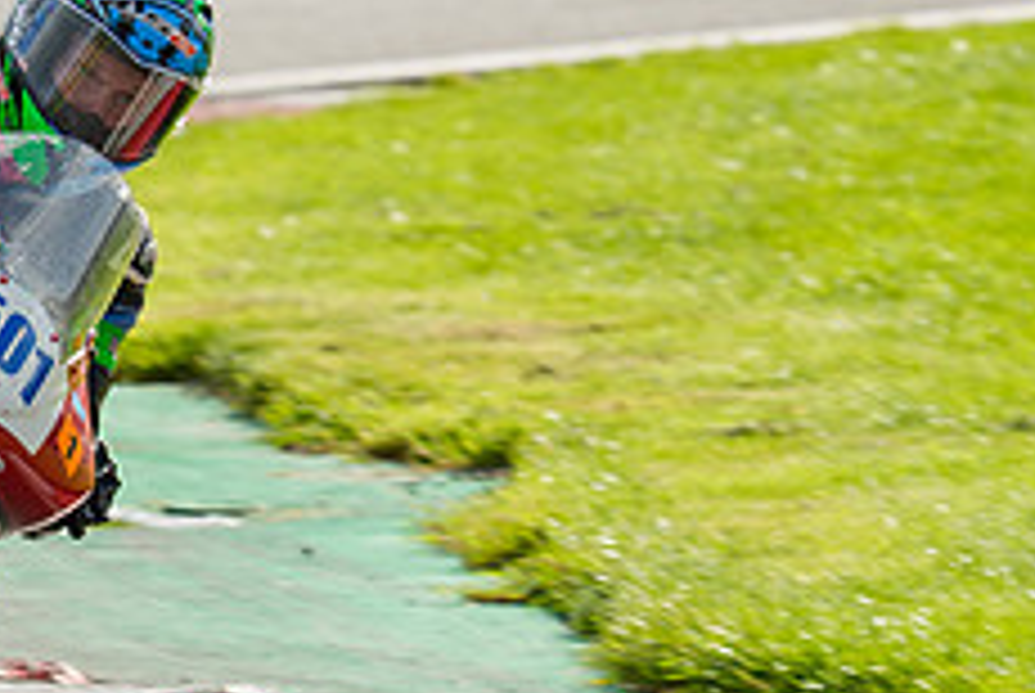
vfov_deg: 1.4
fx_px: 29017
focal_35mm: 1008
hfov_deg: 2.0
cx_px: -194
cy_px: 290
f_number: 8
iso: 125
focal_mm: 400
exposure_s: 1/400
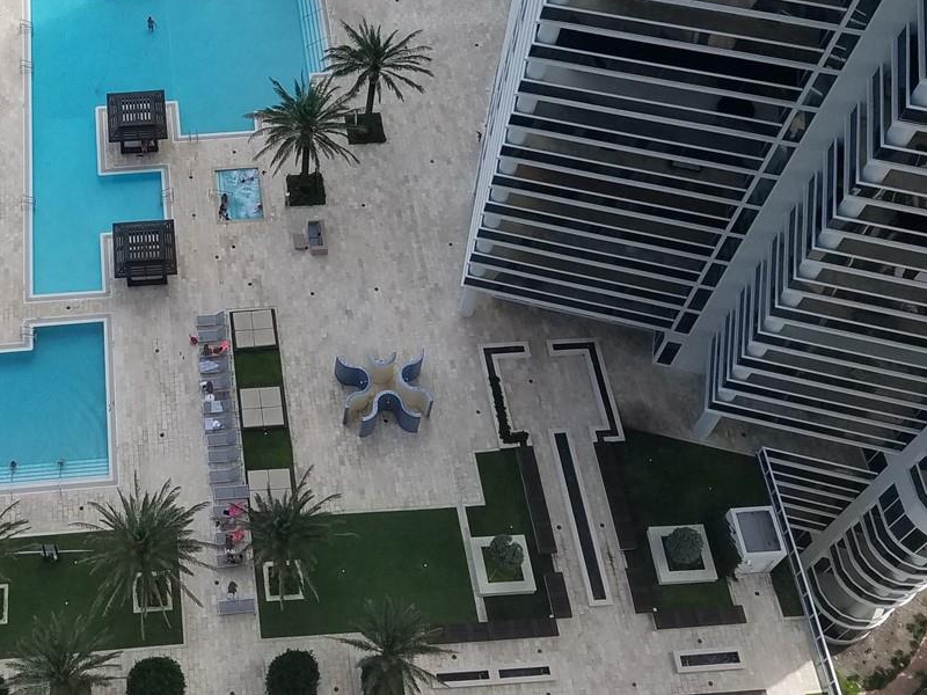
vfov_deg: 27.6
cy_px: 160
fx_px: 1393
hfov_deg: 35.4
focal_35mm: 52
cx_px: 161
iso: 50
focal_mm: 4.2
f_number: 1.7
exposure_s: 1/3496
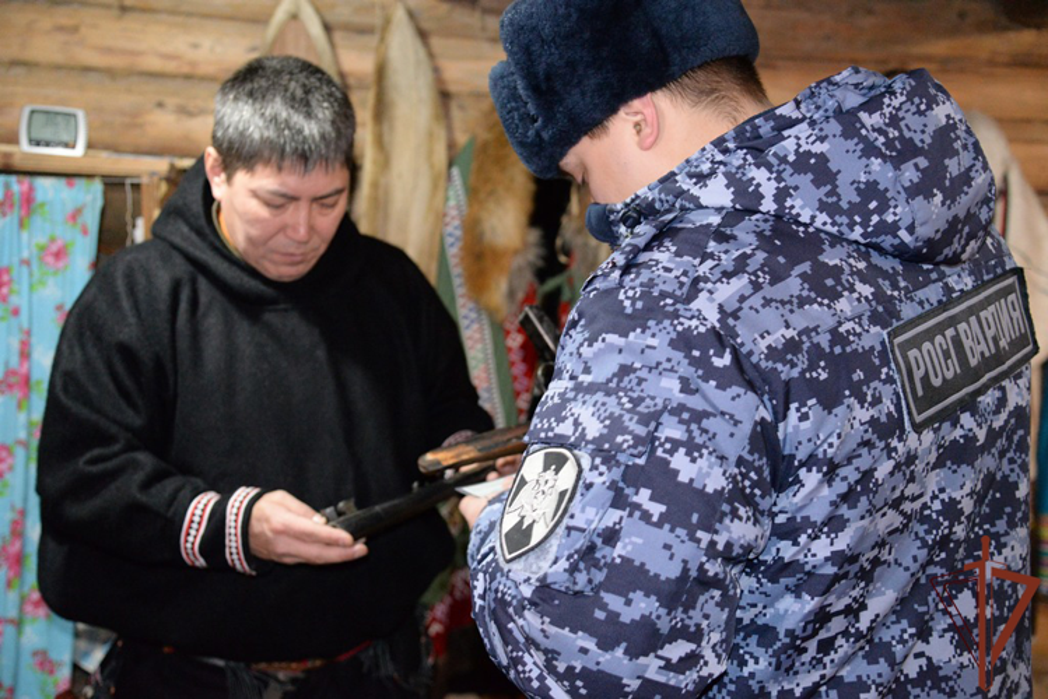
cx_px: 524
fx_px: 1340
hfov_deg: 42.7
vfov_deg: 29.3
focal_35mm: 46
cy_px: 350
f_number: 4
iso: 5600
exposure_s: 1/50
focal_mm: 46
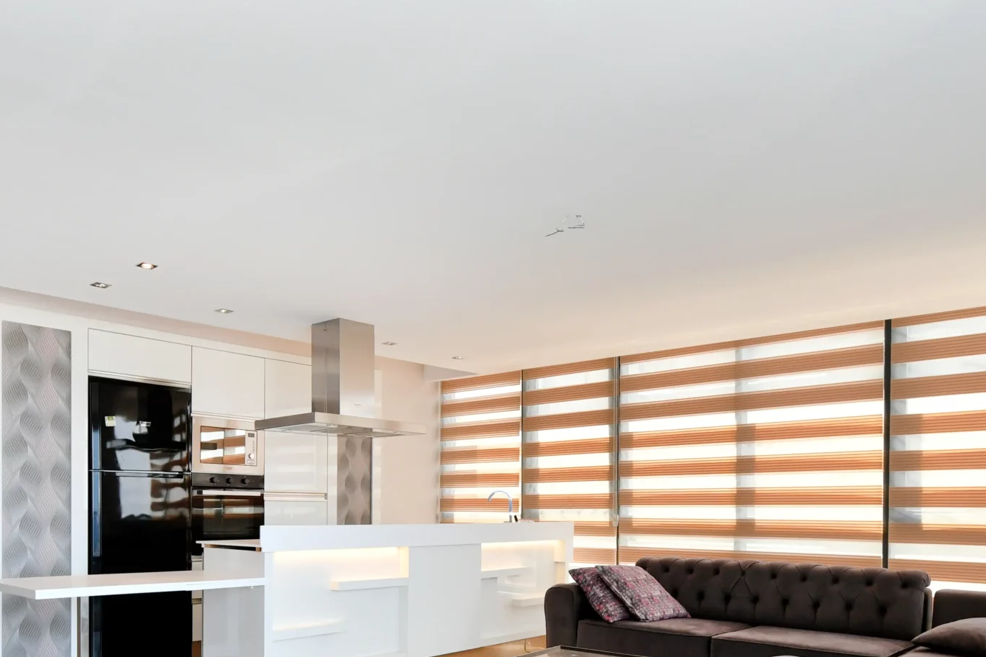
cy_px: 478
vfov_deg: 45.1
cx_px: 462
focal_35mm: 28
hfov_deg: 65.4
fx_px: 767
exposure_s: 1/60
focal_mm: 10
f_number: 5.6
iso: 640
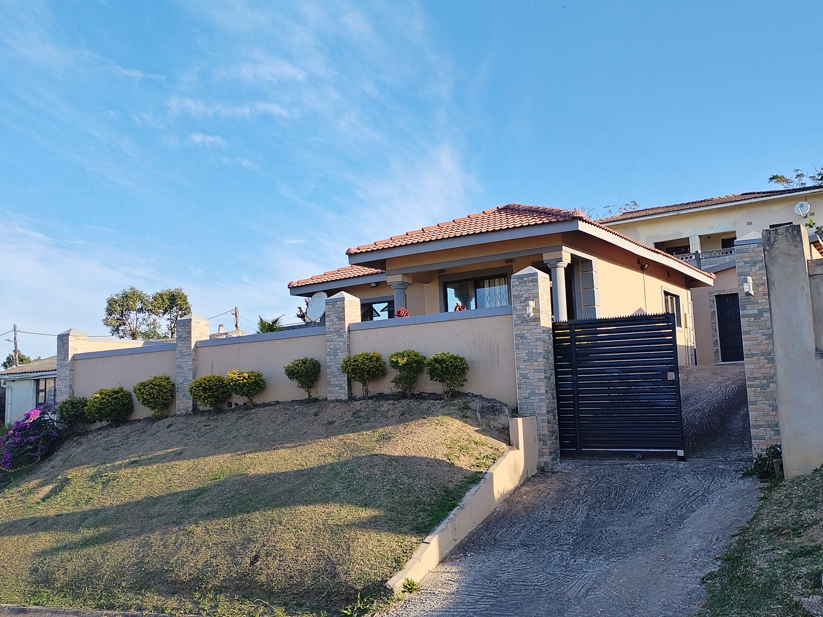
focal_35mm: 34
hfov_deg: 54.0
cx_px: 412
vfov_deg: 41.8
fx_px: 808
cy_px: 308
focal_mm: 4.25
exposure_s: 1/314
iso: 100
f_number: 1.8
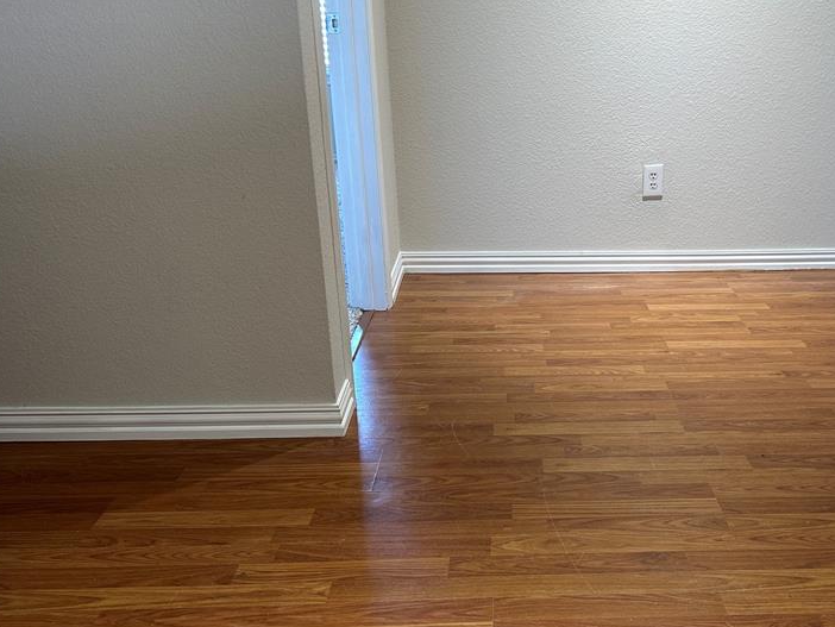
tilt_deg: -20.3
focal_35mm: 35
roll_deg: -0.4
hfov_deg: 51.7
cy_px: 359
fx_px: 845
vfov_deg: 40.6
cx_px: 554
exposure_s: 1/60
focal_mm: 6.86
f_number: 1.78
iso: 200
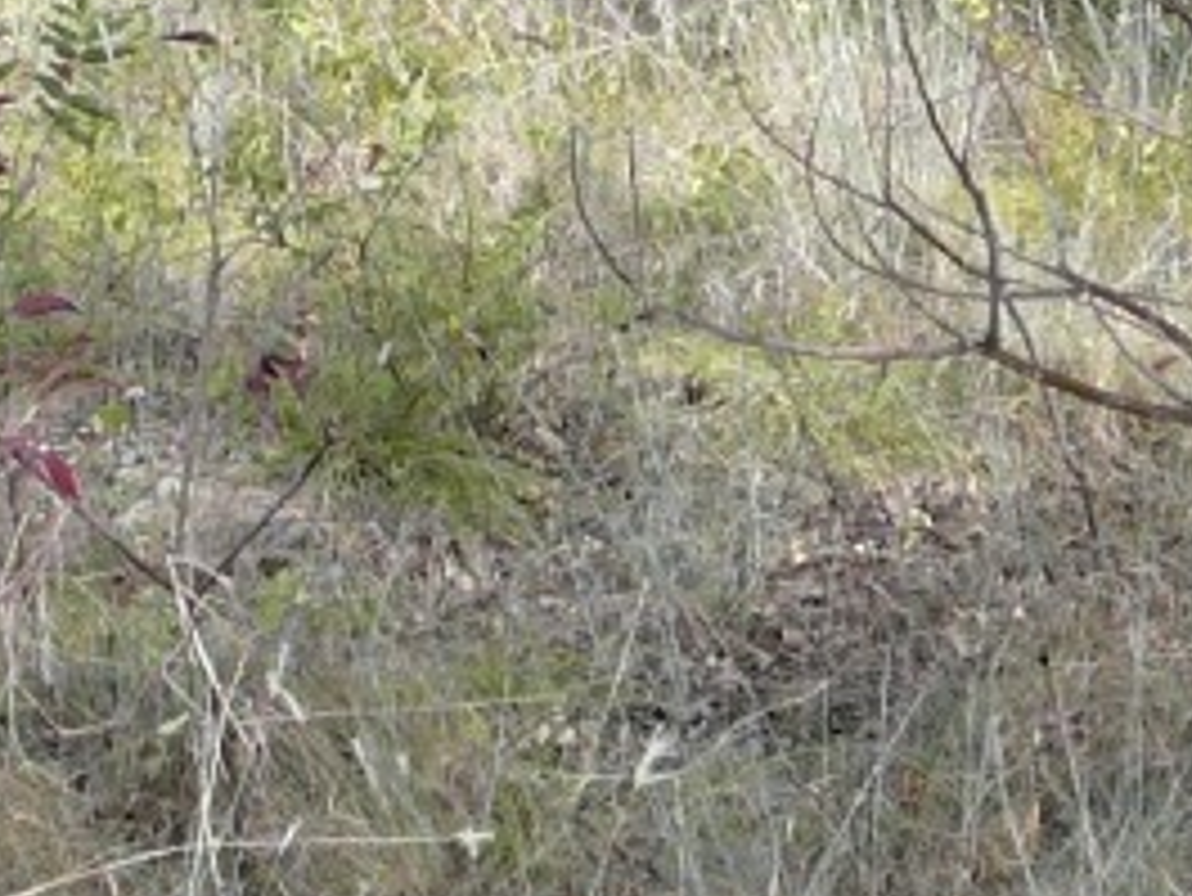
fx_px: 4651
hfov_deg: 14.6
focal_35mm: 135
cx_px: 666
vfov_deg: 10.4
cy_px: -630
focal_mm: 5.2
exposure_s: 1/250
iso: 80
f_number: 2.8
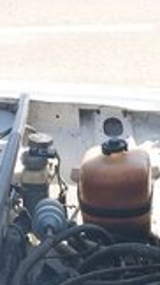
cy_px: 380
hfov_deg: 13.4
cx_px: 127
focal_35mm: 90
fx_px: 680
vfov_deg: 21.2
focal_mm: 3.7
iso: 40
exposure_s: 1/420
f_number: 1.9
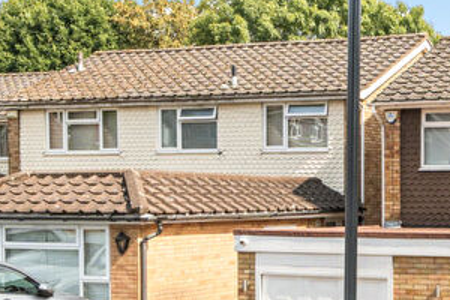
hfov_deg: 24.6
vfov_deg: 17.4
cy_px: 283
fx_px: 962
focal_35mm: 77
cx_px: 494
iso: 400
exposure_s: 1/400
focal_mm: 22
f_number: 8
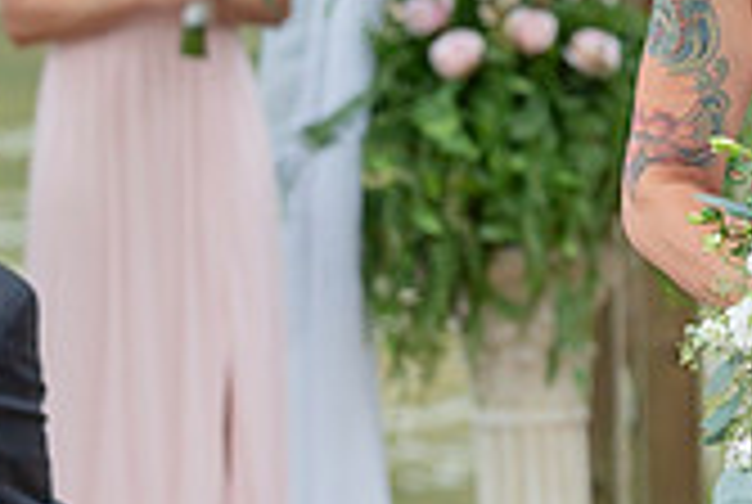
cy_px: 61
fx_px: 6759
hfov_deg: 6.3
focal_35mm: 323
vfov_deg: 4.3
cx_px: 1234
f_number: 4
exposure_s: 1/200
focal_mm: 90
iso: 320
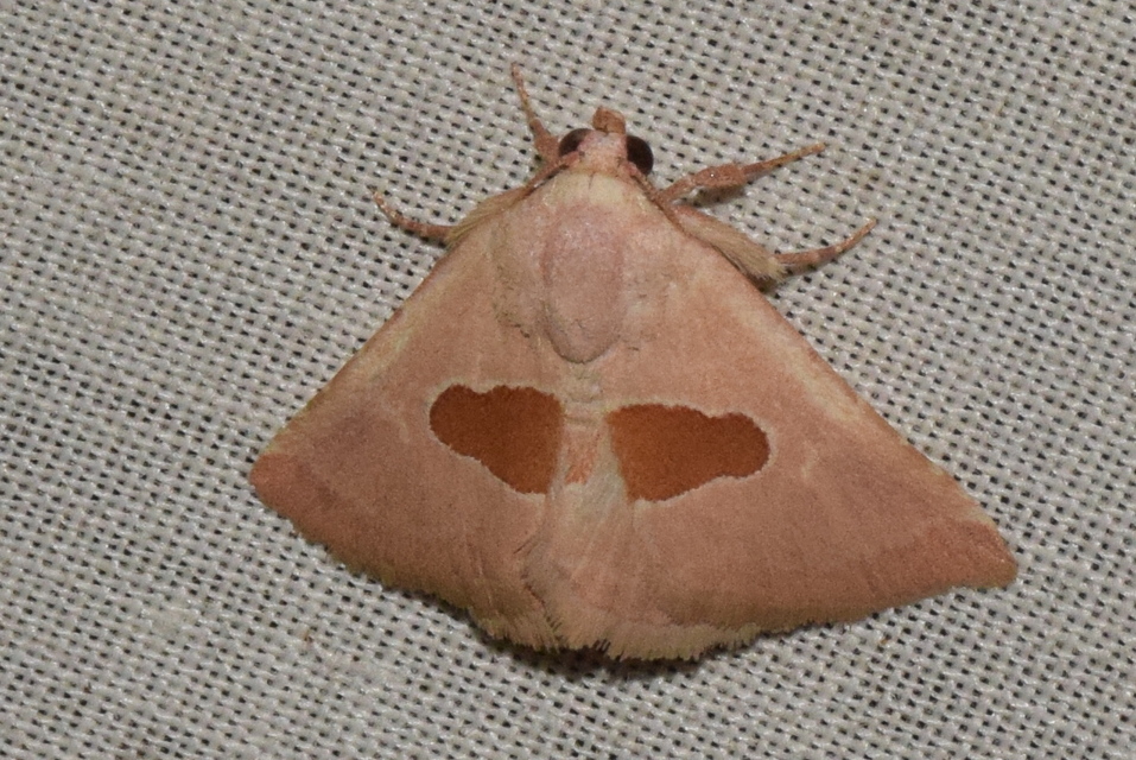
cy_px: 380
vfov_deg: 6.6
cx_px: 568
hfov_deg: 9.8
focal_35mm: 210
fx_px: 6633
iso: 1250
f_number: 14
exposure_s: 1/200
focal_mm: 140
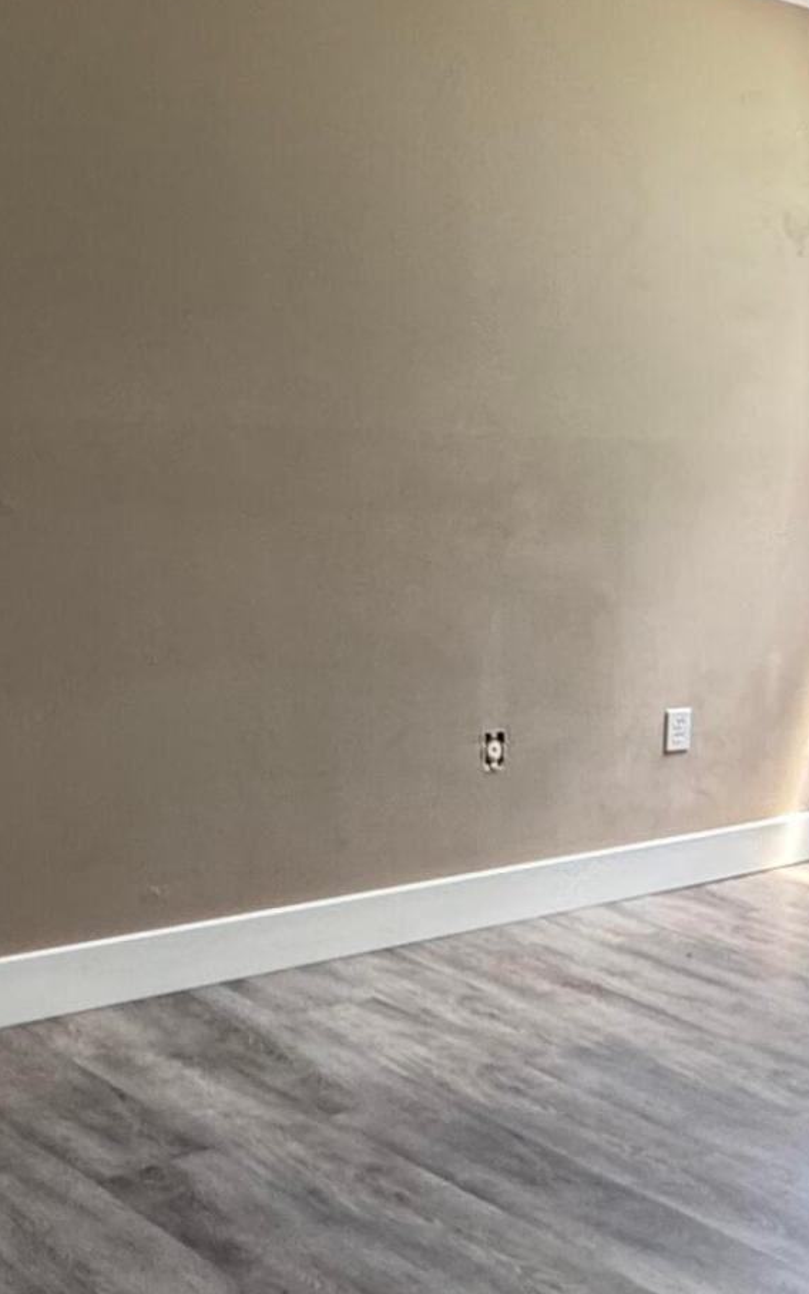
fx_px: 1658
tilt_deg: -9.4
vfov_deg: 42.6
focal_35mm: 47
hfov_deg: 20.1
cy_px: 702
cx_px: 1446
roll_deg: -4.5
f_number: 2.2
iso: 200
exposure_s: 1/60
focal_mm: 2.22
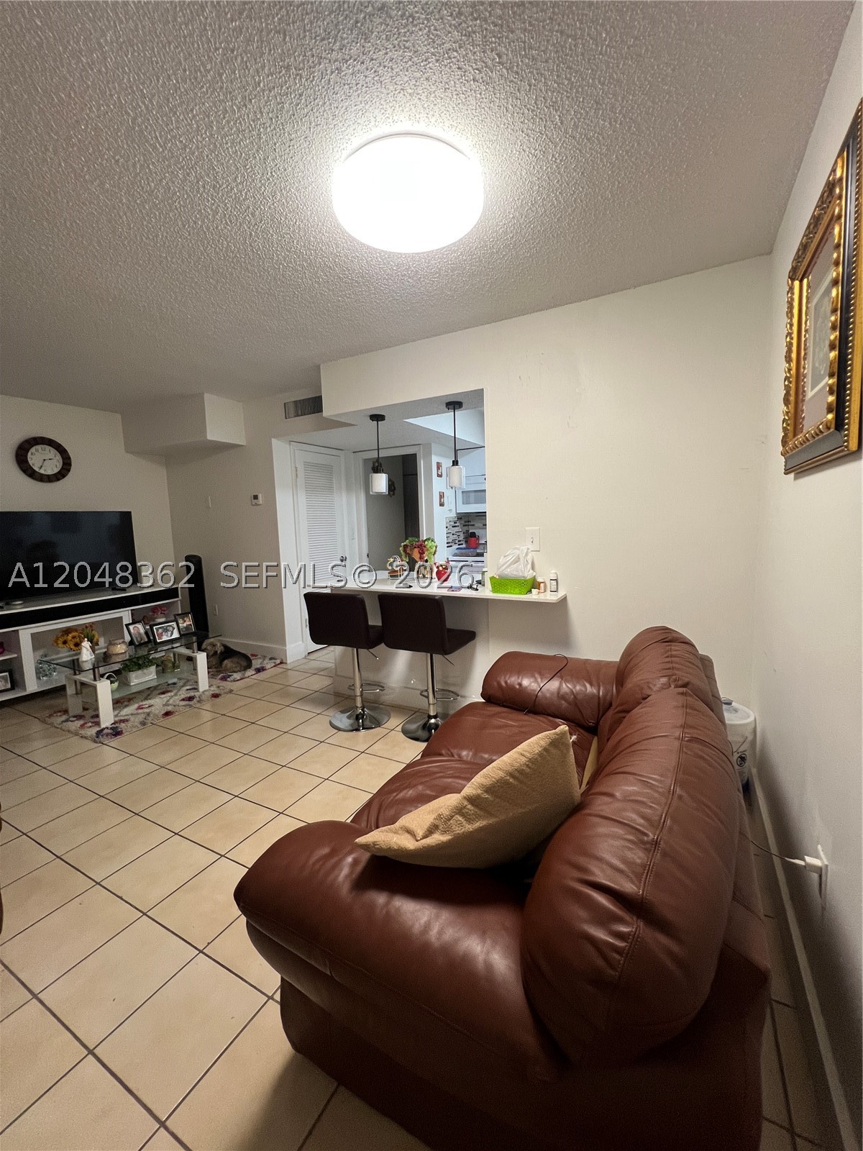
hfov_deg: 89.9
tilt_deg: -6.8
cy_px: 576
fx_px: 432
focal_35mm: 13
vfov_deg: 106.2
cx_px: 432
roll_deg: +1.7
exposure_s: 1/60
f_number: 1.8
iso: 250
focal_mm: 1.57
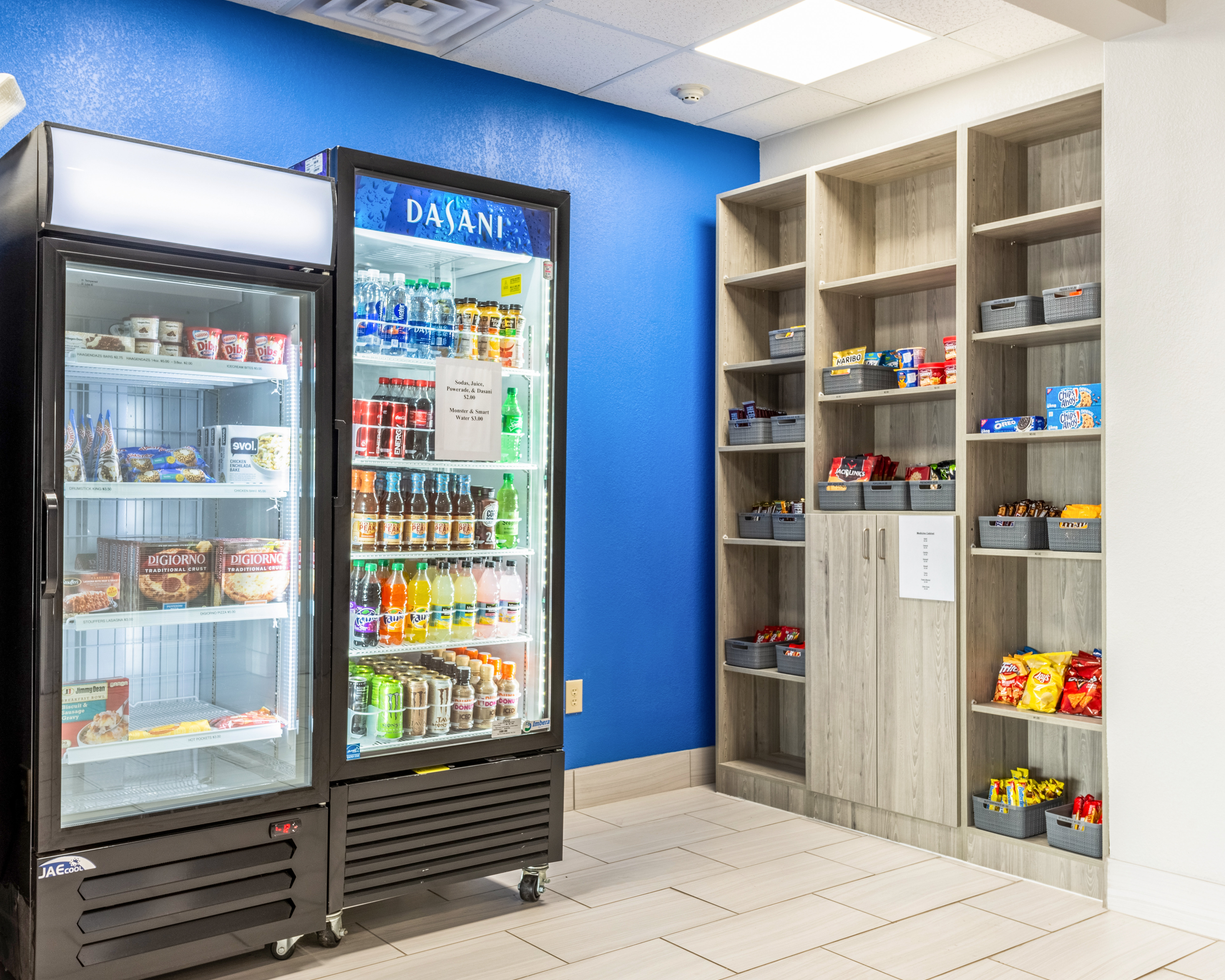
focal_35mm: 28
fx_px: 1015
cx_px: 654
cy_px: 485
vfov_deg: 51.5
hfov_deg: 62.1
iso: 320
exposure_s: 1/80
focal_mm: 24
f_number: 11
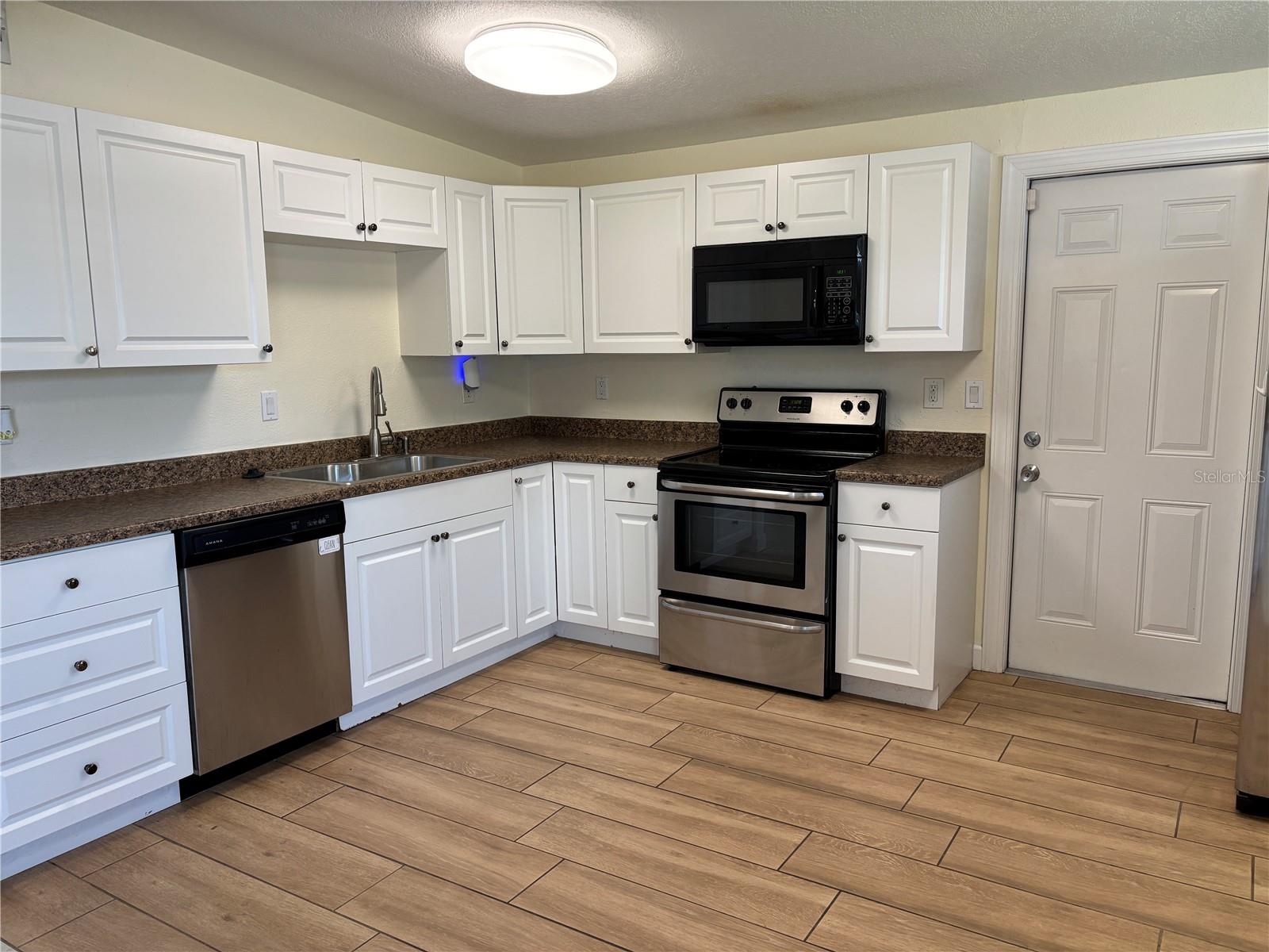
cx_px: 634
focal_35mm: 26
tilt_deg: -8.7
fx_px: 953
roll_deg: +0.3
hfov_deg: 67.3
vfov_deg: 53.1
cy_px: 476
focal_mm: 5.96
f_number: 1.6
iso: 125
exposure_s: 1/120
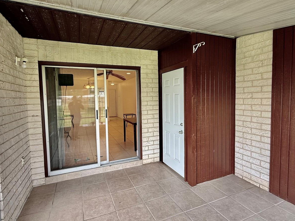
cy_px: 107
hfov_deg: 84.7
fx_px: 162
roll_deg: +1.6
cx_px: 147
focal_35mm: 19
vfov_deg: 68.7
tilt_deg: -2.2
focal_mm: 2.22
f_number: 2.2
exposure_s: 1/99
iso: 80
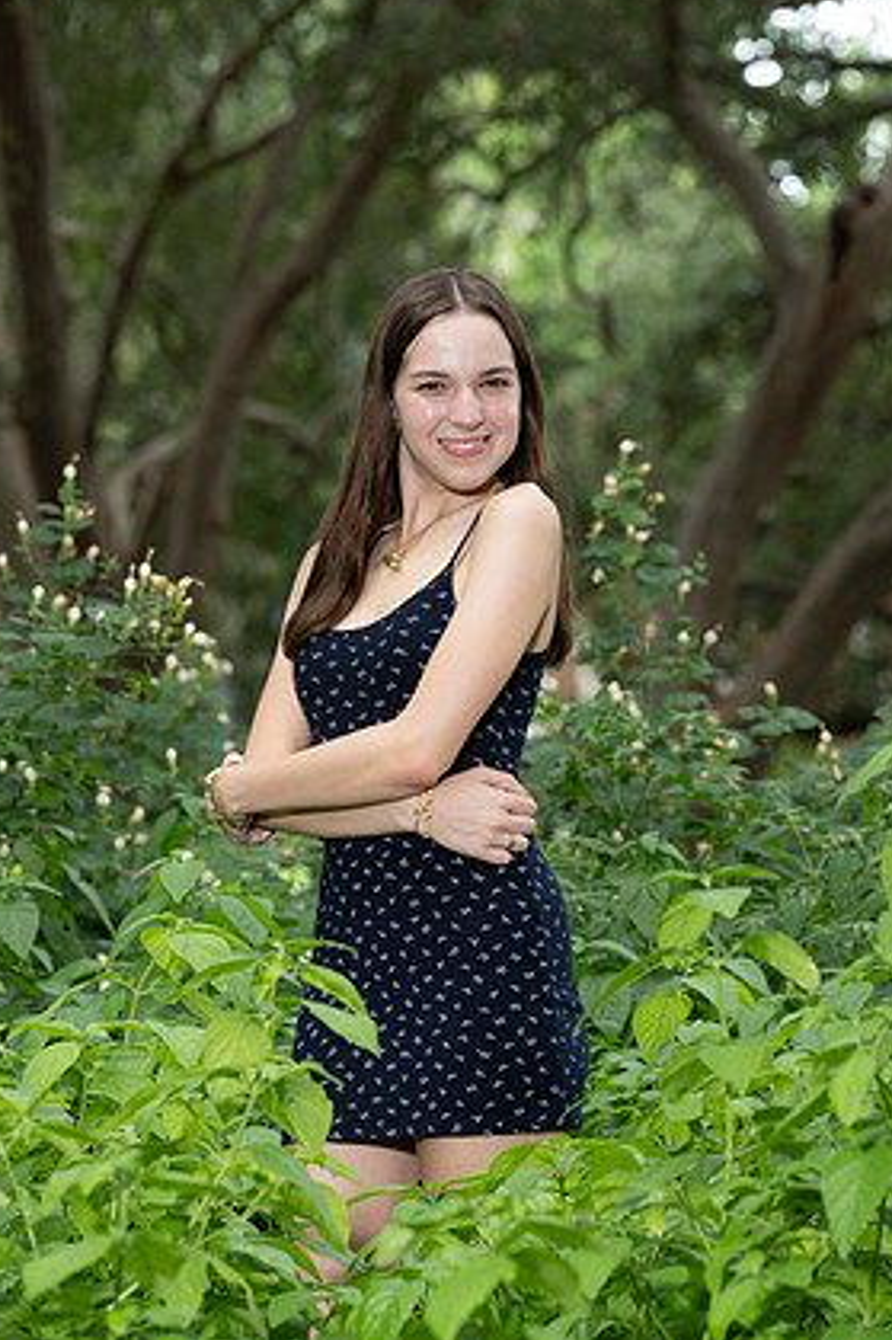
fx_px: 7997
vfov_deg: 9.6
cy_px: 624
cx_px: 428
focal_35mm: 215
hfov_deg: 6.4
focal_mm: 200
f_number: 8
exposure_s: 1/200
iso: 1000
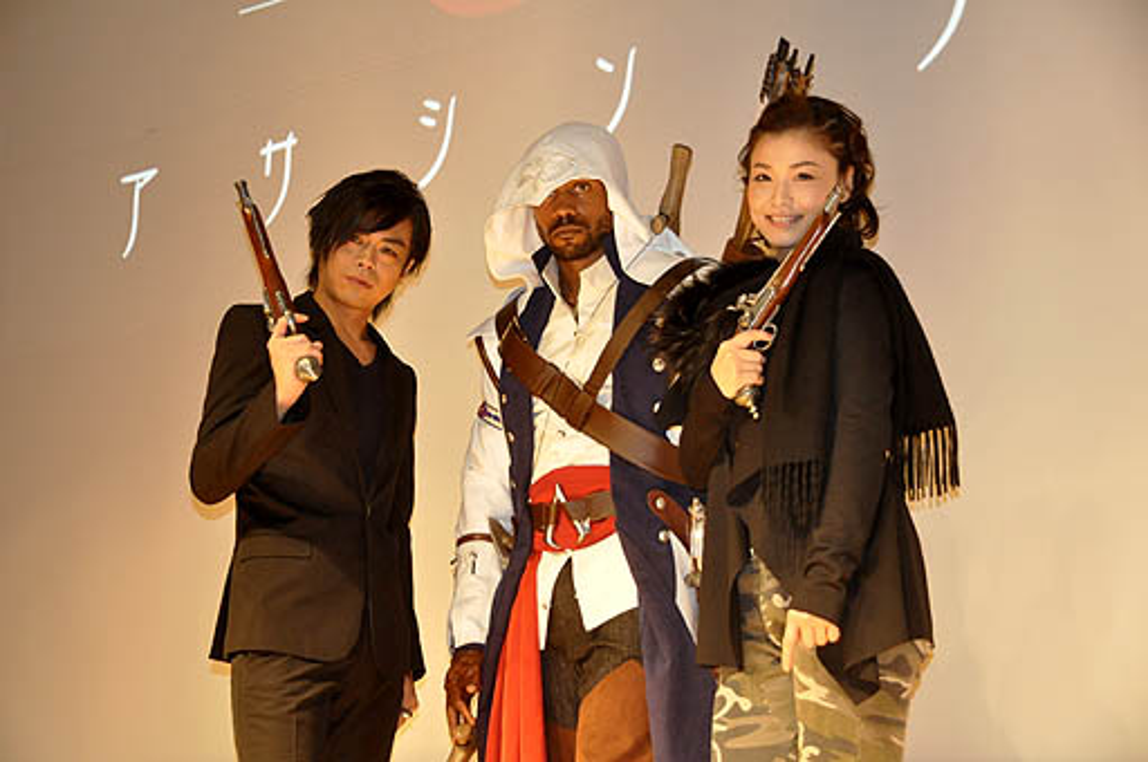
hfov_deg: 26.0
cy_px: 381
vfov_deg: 17.4
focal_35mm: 78
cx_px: 574
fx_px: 2484
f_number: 4.8
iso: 1400
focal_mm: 52
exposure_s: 1/60
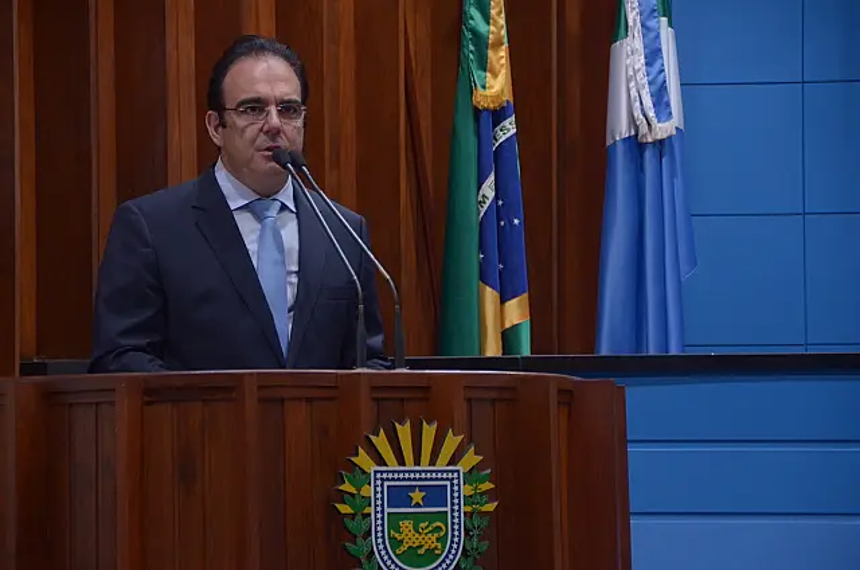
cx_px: 430
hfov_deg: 13.1
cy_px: 285
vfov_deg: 8.7
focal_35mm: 158
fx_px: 3755
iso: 1250
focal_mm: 105
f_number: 5.3
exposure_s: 1/60
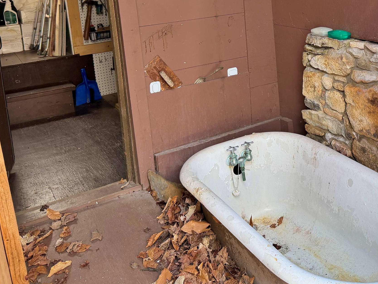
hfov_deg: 41.8
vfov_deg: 31.5
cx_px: 279
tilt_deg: -13.7
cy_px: 35
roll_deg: +2.4
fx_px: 480
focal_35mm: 44
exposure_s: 1/121
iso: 125
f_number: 1.78
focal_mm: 6.76
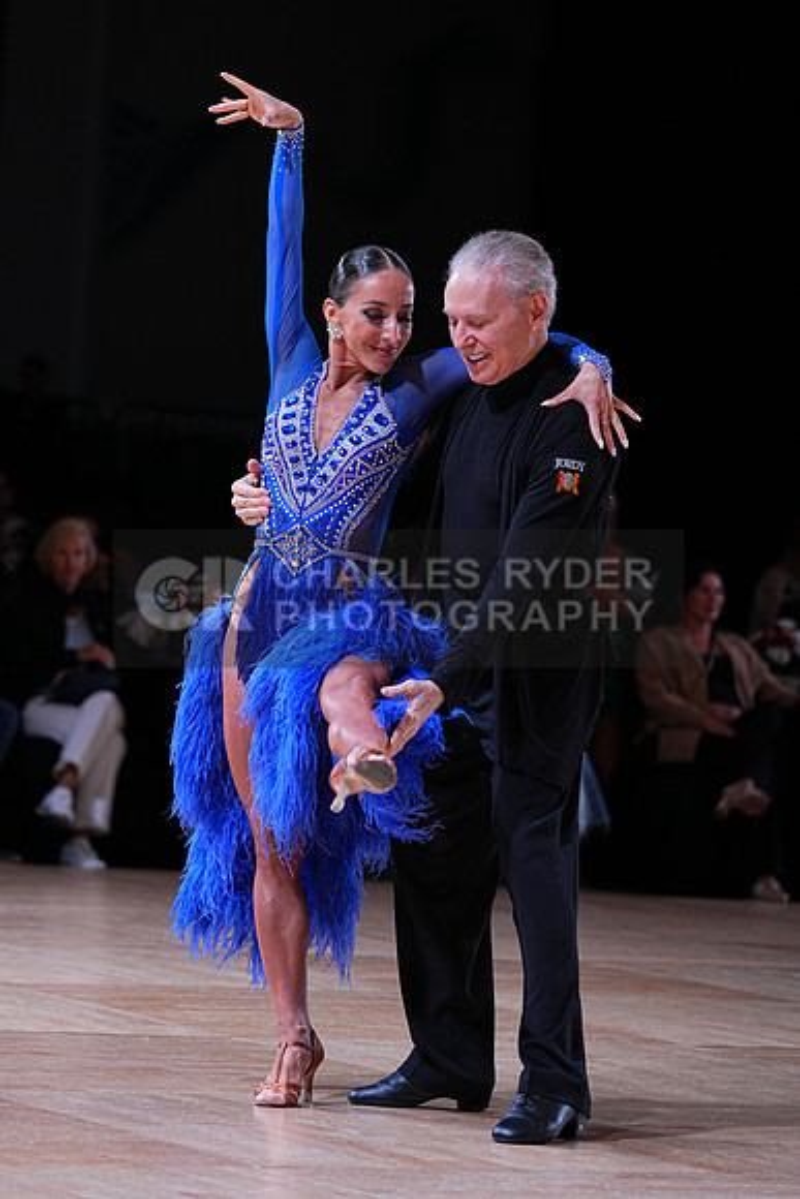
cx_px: 400
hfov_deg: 9.1
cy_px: 600
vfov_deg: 13.6
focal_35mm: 151
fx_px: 5030
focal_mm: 151
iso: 1000
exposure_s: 1/400
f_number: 4
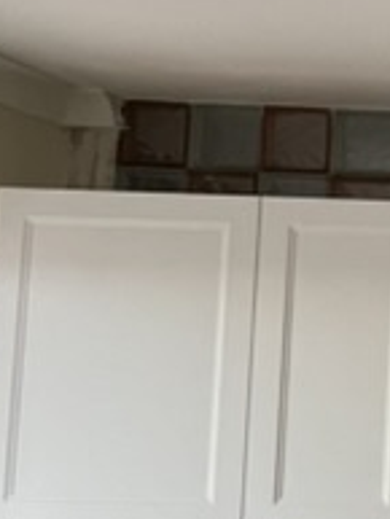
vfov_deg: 28.1
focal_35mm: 69
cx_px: 799
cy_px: 301
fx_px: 1035
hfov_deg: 16.1
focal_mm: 1.57
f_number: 1.8
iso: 250
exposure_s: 1/96
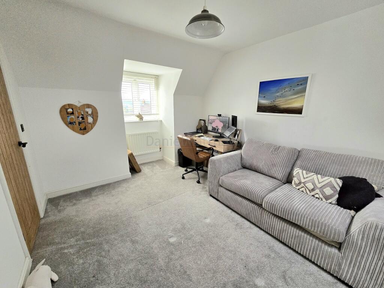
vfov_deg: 89.9
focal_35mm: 13
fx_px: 144
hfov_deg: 106.2
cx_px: 192
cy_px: 144
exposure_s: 1/370
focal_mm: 2.2
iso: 250
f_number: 2.2
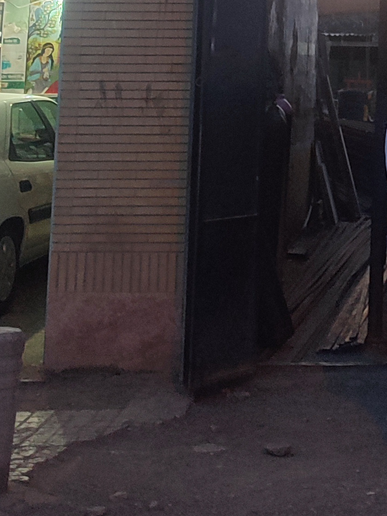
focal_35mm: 86
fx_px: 1282
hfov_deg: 16.4
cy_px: -125
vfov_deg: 21.0
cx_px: 471
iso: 264
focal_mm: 5.89
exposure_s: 1/25
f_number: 1.89
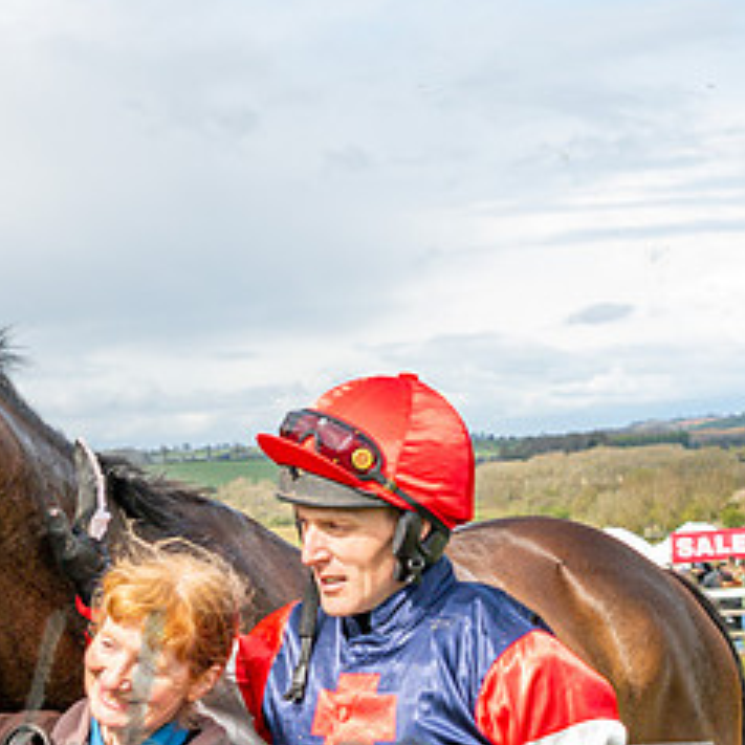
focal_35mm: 126
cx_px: -9
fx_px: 3068
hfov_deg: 13.6
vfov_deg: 13.7
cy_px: 648
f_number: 4.5
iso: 400
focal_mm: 35
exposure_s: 1/1250
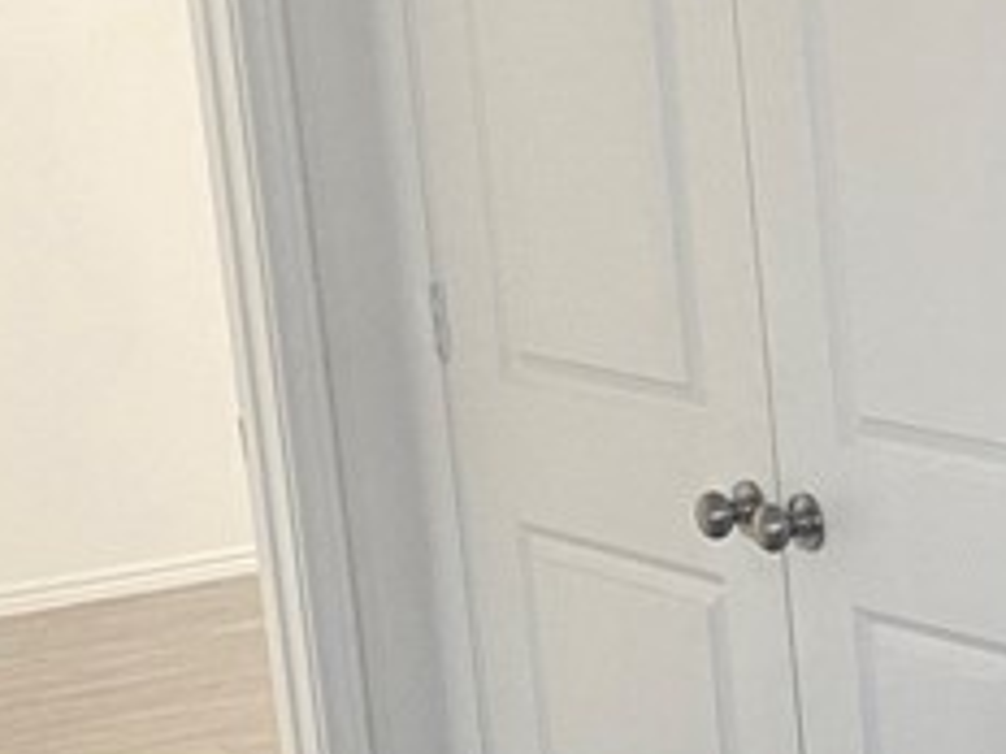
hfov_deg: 14.5
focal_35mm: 115
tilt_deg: -11.9
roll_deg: +0.3
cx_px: 1956
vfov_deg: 12.8
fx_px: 3342
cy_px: 611
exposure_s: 1/60
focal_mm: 4.25
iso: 160
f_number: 1.8
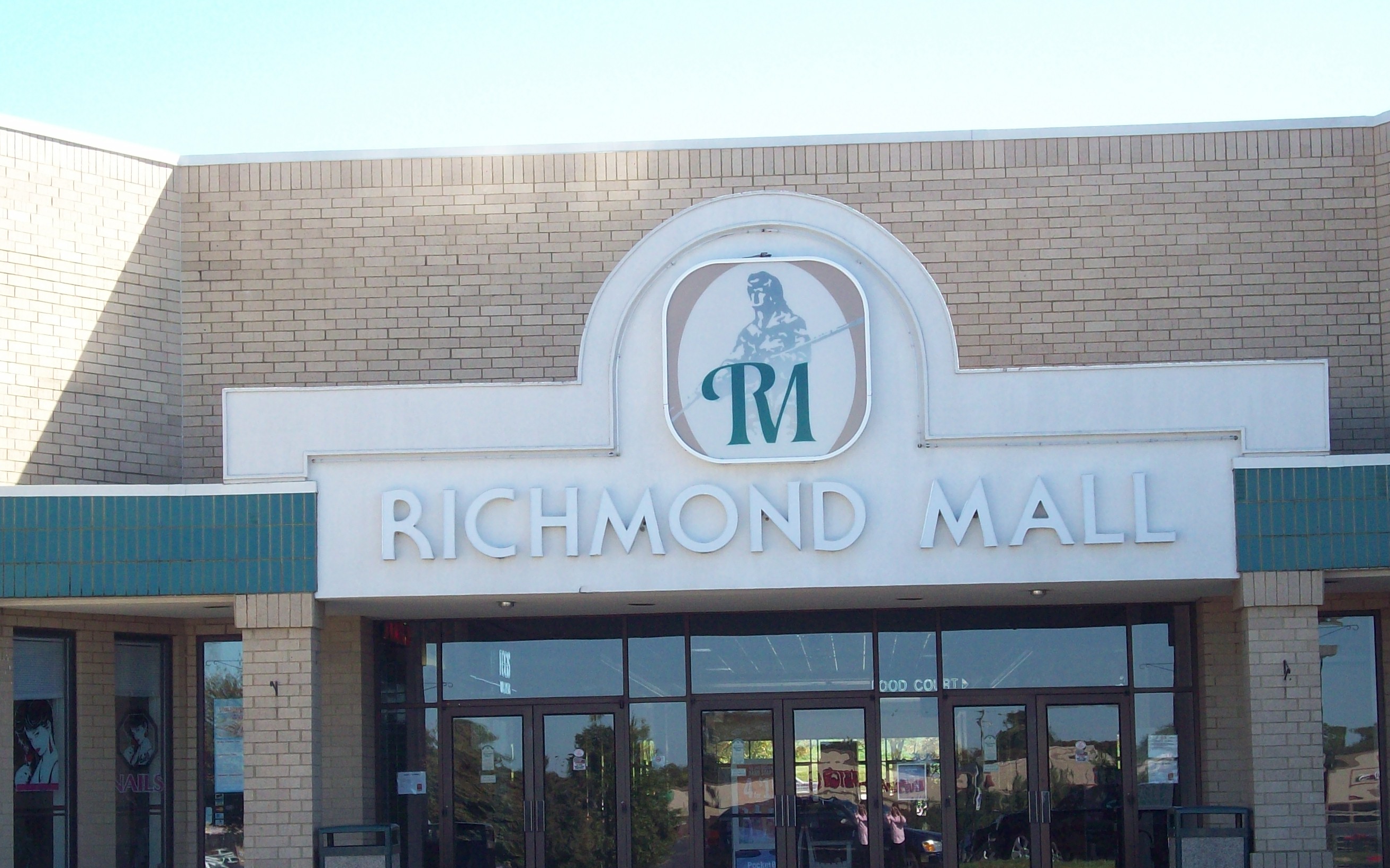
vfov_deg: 13.8
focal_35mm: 95
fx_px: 3599
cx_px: 602
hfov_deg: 21.8
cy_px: 504
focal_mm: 12.8
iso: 80
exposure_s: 1/241
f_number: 4.2
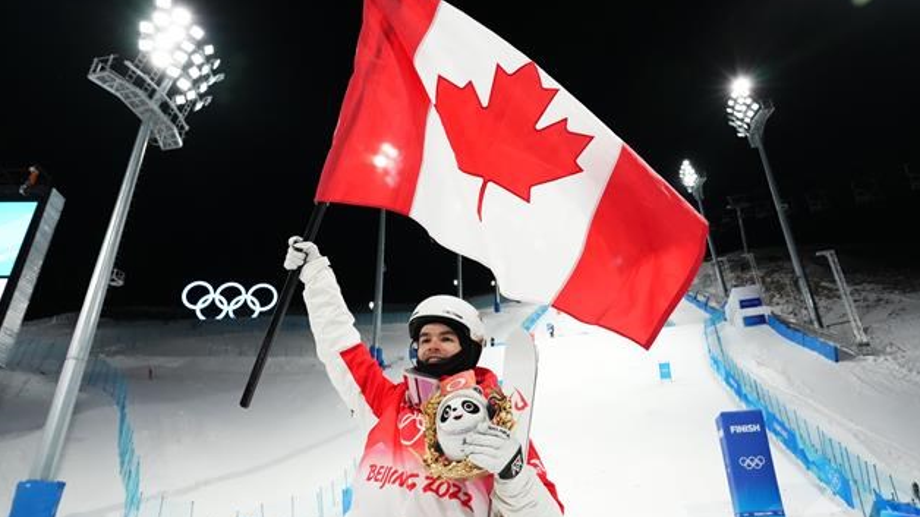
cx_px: 472
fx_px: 634
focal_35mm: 26
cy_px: 232
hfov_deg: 71.9
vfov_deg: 44.3
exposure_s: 1/1600
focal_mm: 24
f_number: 6.3
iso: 6400
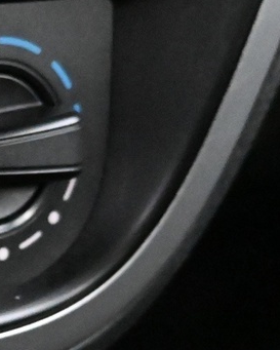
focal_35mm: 107
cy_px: 265
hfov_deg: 12.3
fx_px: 1108
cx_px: -328
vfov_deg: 17.8
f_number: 3.5
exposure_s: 1/25
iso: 12800
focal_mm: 16
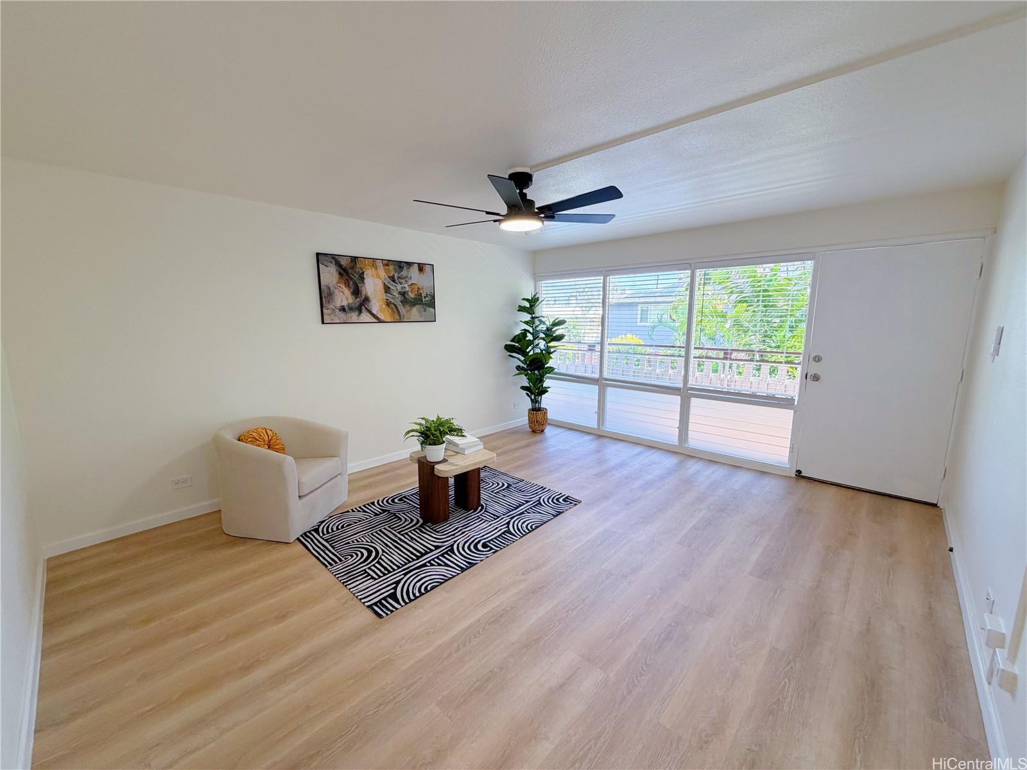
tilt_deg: -9.3
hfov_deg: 102.1
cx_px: 514
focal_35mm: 14
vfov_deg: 85.7
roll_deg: +0.3
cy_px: 385
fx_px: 415
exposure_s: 1/120
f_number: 2.2
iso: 100
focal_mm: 2.22
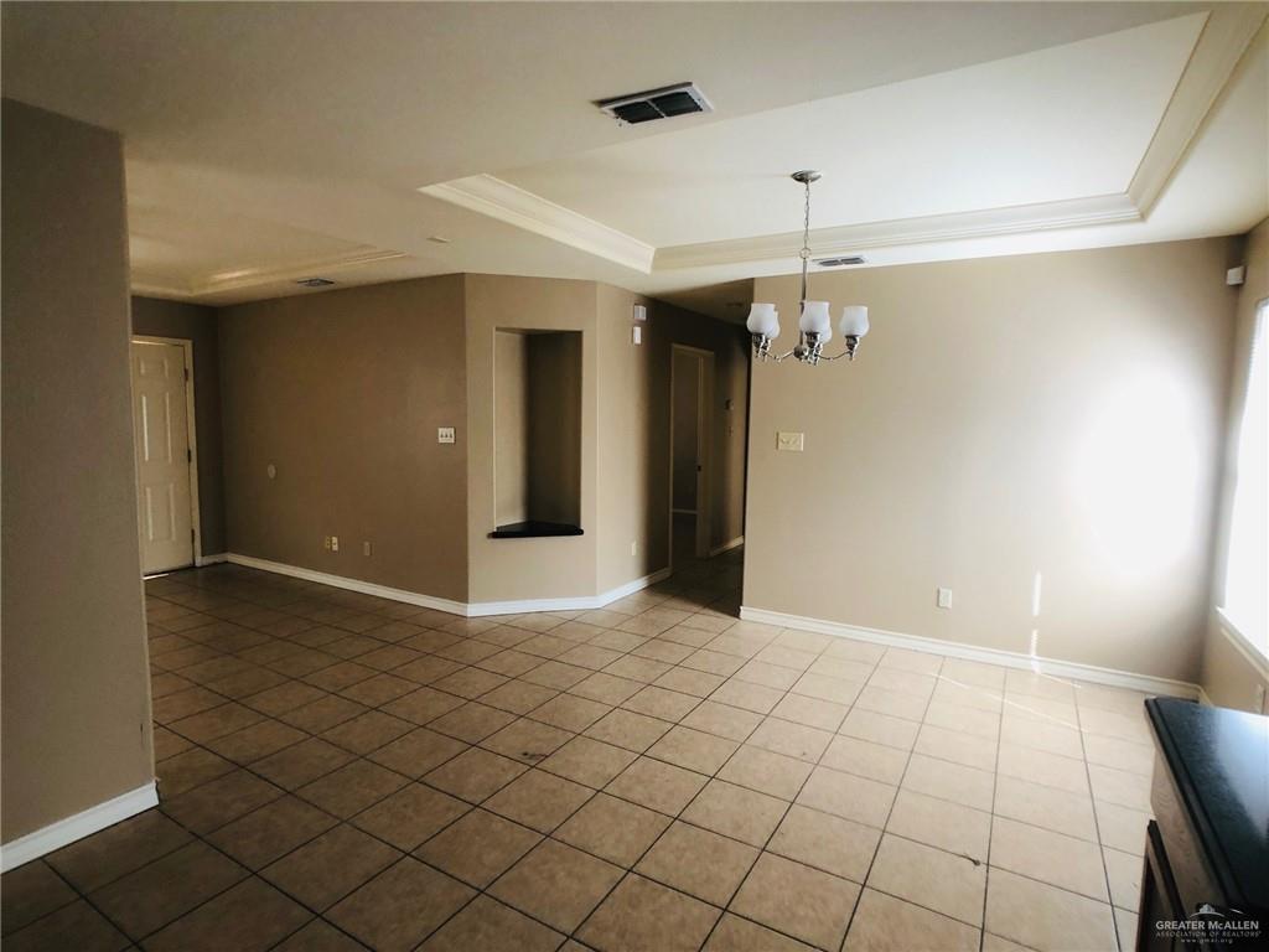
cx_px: 634
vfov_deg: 49.7
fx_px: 1026
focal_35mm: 28
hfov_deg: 63.4
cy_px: 476
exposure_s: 1/17
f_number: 1.8
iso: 40
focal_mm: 4
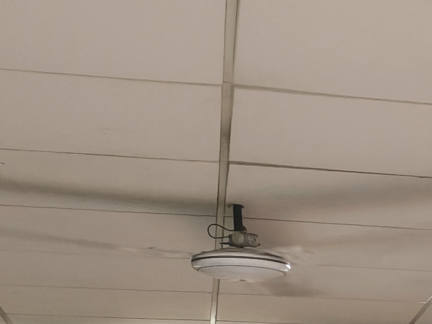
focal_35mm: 138
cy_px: 738
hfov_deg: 11.9
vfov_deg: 9.7
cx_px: 1007
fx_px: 1722
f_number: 1.8
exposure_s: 1/50
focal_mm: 5.56
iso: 455
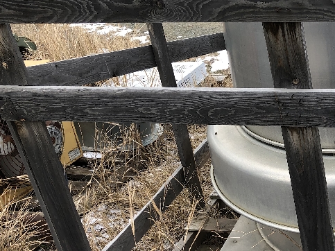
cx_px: 334
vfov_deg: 25.2
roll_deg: +2.7
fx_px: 561
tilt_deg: -27.7
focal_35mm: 58
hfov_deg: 30.9
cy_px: 145
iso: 20
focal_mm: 3.99
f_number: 1.8
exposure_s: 1/120
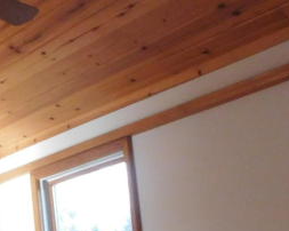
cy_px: 238
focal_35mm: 91
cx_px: -93
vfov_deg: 16.5
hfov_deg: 19.3
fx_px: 778
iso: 450
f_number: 3
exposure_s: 1/30
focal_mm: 4
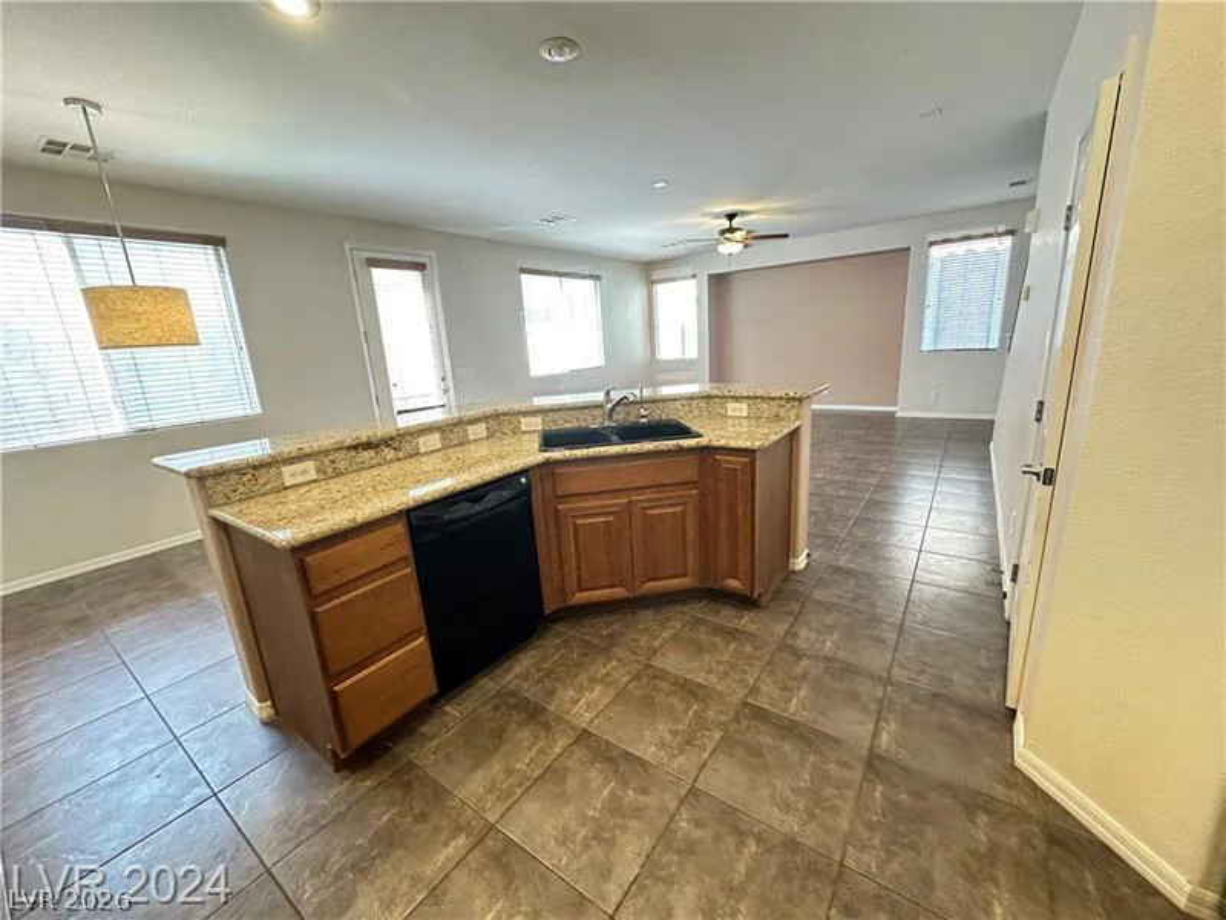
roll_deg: +2.5
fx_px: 496
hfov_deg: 102.1
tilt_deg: -12.1
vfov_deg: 85.7
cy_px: 460
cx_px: 613
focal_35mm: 14
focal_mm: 2.22
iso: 400
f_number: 2.2
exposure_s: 1/60
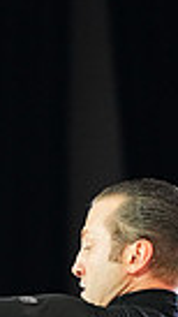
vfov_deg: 2.9
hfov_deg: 1.6
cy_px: 604
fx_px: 6238
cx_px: 144
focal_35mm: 743
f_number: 4
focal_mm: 167
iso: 4000
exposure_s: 1/400
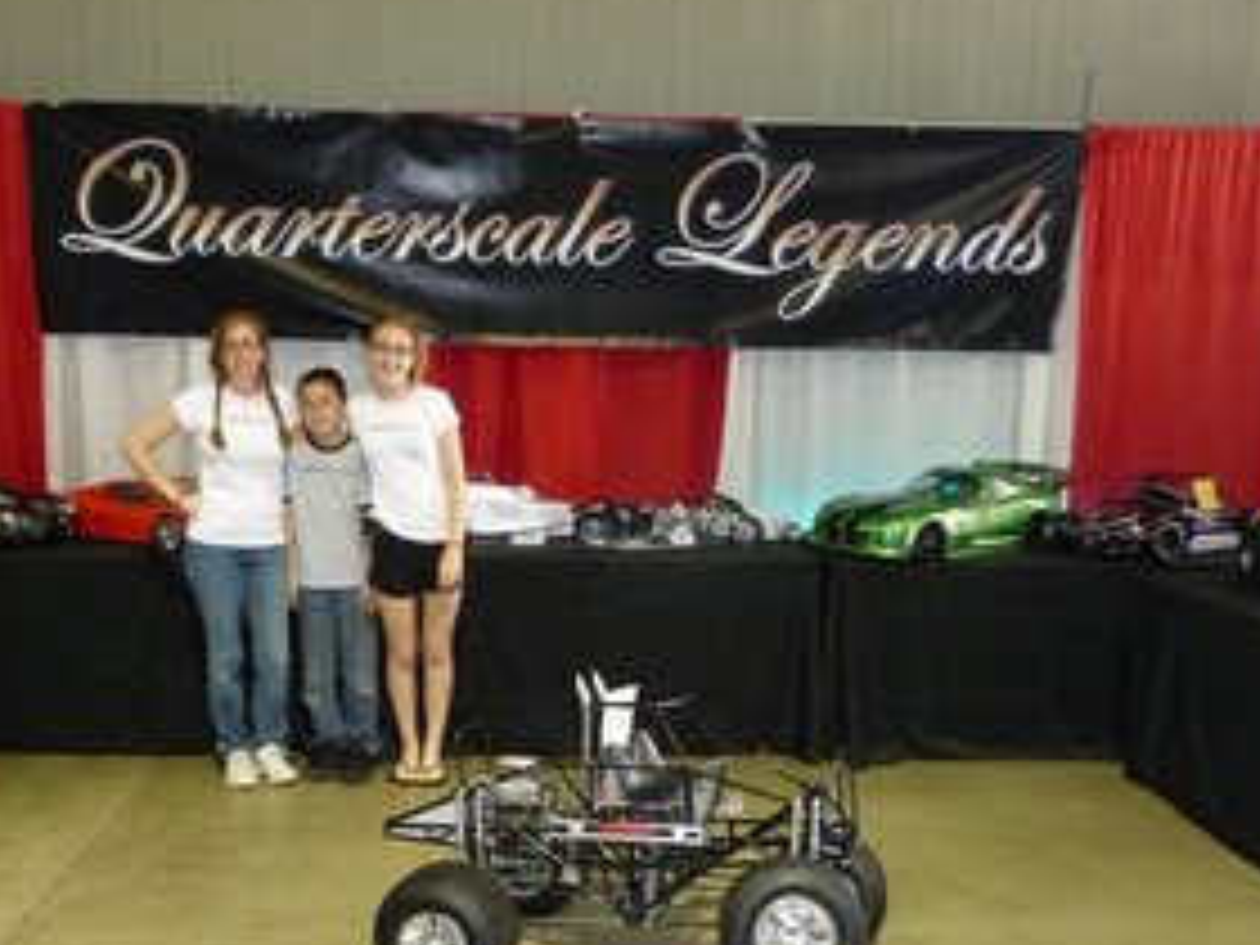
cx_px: 562
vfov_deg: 35.5
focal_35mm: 40
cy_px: 644
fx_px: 1456
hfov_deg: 46.7
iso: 640
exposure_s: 1/30
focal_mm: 4.7
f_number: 3.3
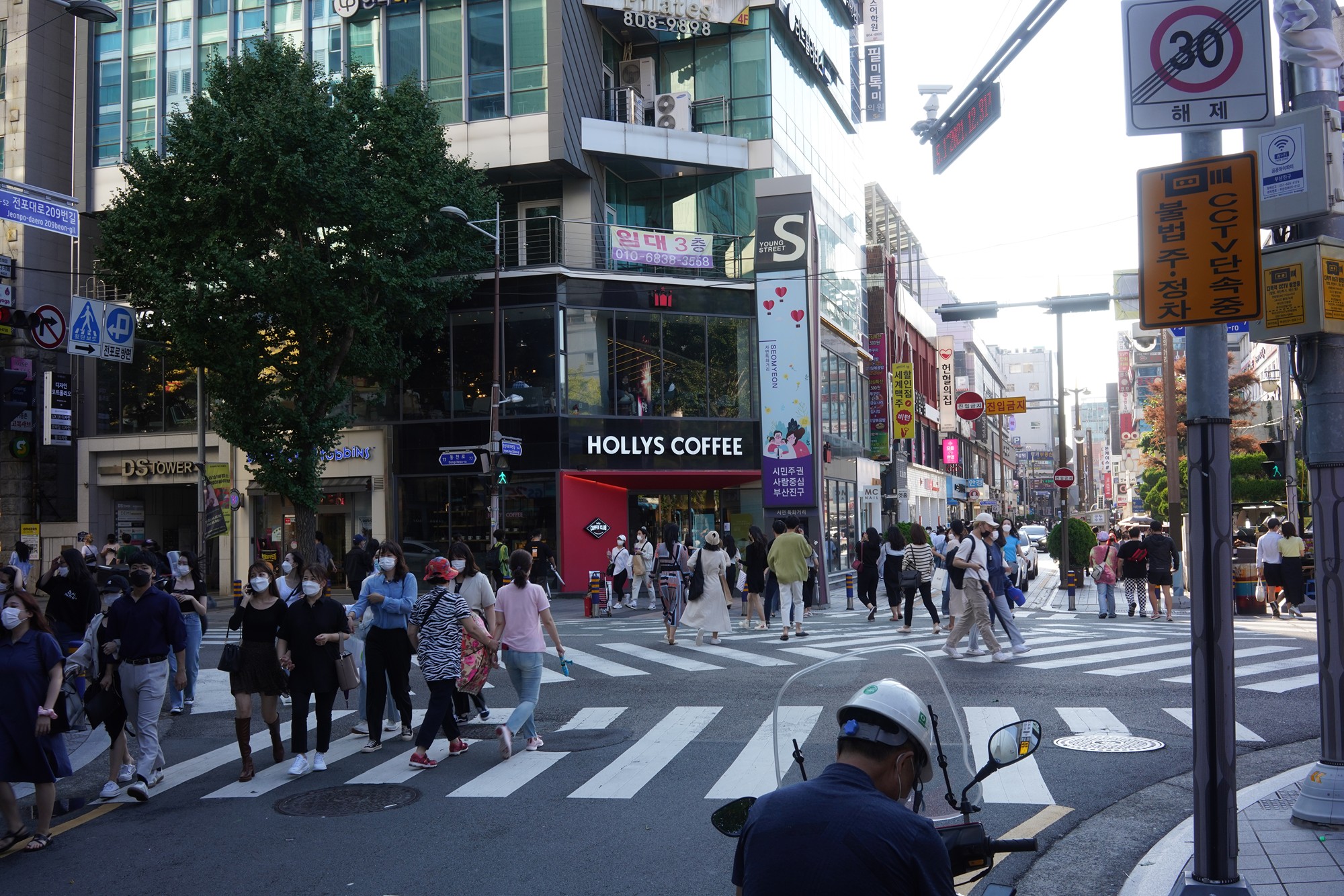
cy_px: 448
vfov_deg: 37.9
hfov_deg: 54.4
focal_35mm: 35
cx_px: 672
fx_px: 1307
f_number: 11
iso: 400
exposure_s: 1/100
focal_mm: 35
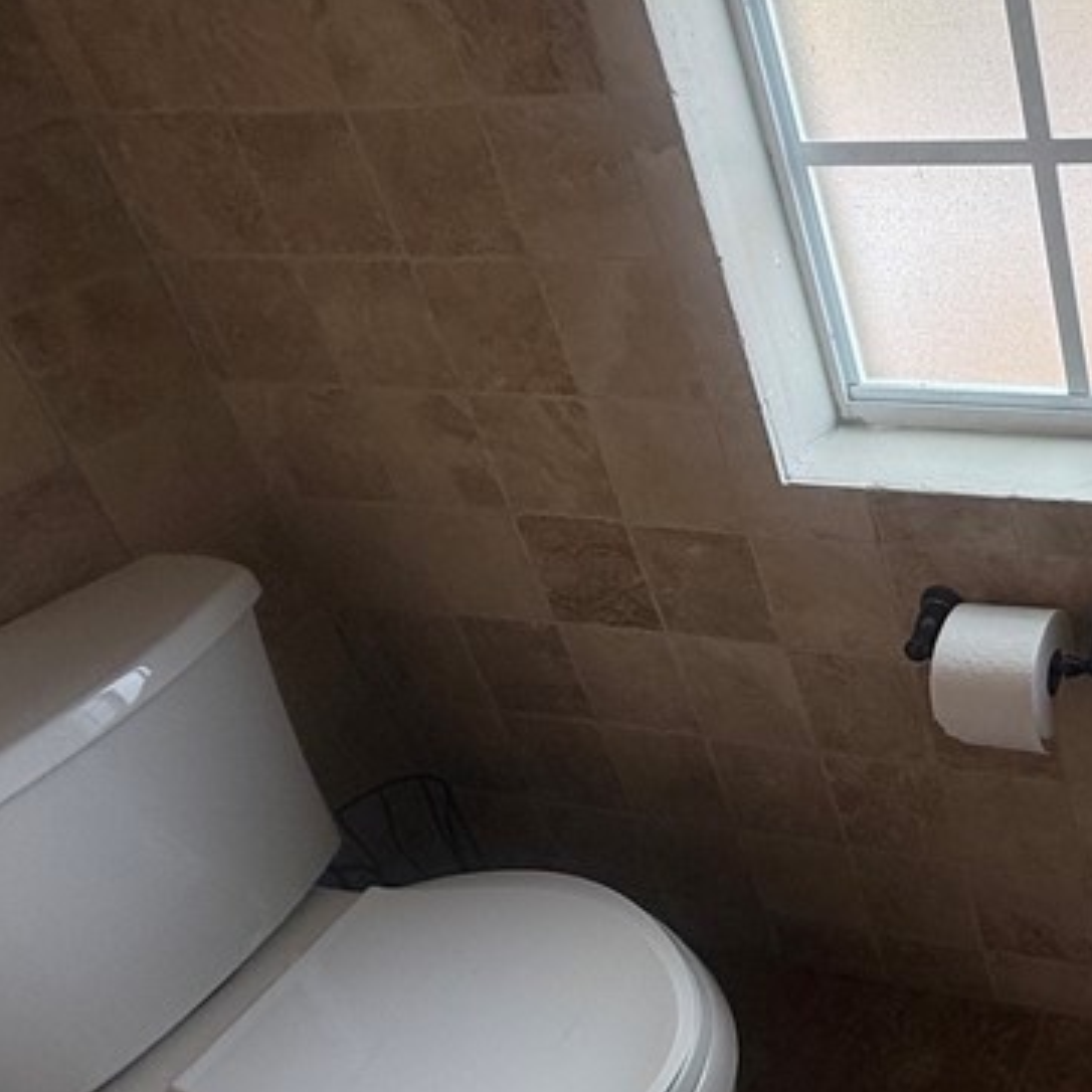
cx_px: 1201
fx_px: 1249
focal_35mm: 35
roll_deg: +5.0
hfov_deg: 38.9
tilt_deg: -25.9
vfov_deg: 46.3
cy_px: 347
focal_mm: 2.22
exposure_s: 1/193
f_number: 2.2
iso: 50
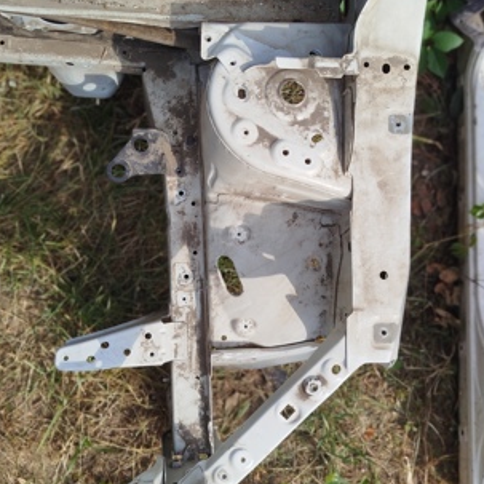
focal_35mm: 21
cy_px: 216
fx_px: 332
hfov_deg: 72.1
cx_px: 243
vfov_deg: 71.9
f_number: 1.7
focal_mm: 5.31
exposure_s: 1/1145
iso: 50
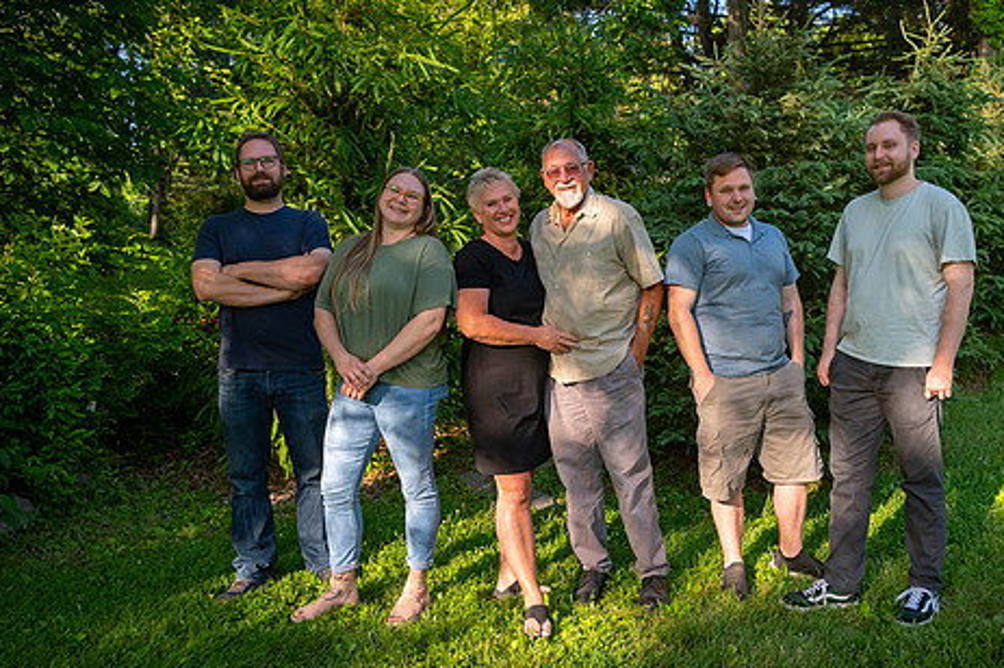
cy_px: 306
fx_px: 948
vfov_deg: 38.8
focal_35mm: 34
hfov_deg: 55.5
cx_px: 591
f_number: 4
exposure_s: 1/2500
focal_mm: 24
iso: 800
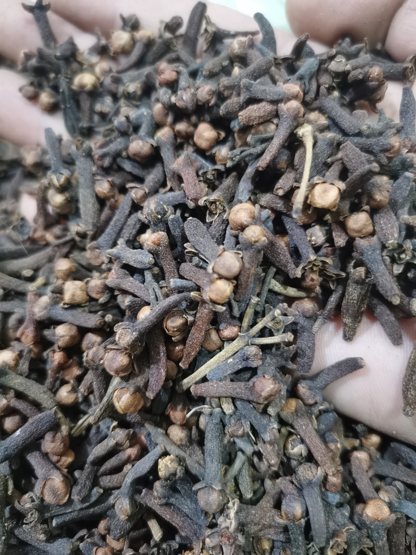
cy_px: 278
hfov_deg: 51.3
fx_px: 433
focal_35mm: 27
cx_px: 208
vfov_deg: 65.3
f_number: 1.8
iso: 800
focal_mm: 5.58
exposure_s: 1/25
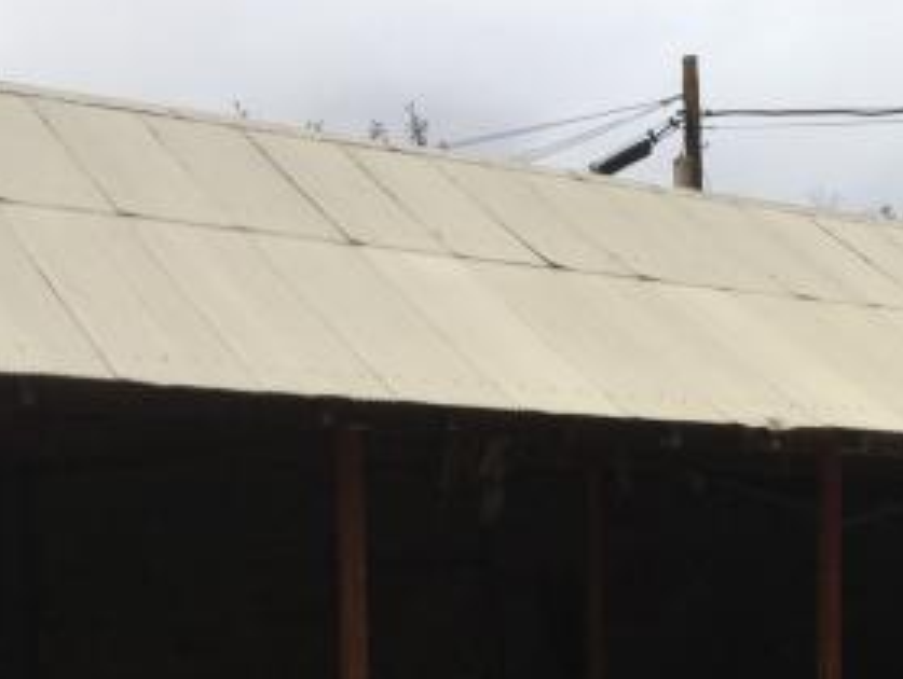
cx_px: 764
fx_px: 1855
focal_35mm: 71
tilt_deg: -7.2
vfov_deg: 19.9
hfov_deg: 26.7
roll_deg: -0.1
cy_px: 740
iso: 32
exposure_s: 1/120
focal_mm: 3.3
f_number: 2.4
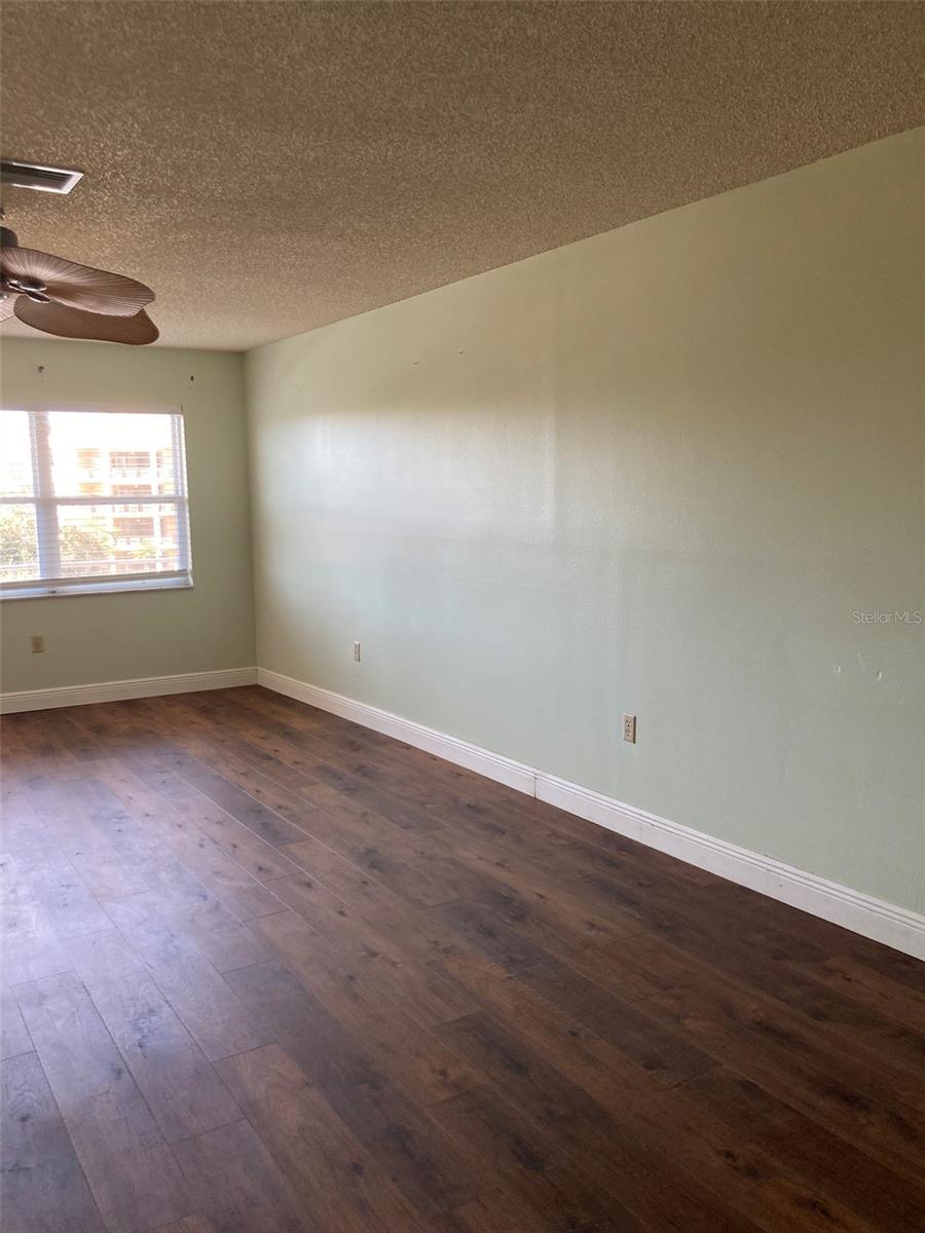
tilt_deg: -6.4
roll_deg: +0.7
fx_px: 998
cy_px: 616
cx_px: 462
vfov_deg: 63.4
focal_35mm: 28
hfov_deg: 49.7
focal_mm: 3.99
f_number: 1.8
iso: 80
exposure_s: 1/84
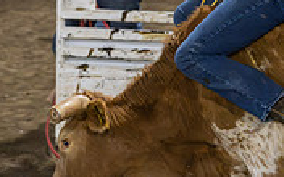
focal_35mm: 129
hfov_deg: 15.9
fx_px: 998
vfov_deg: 10.1
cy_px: 28
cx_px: 284
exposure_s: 1/640
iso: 5000
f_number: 2.8
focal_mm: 36
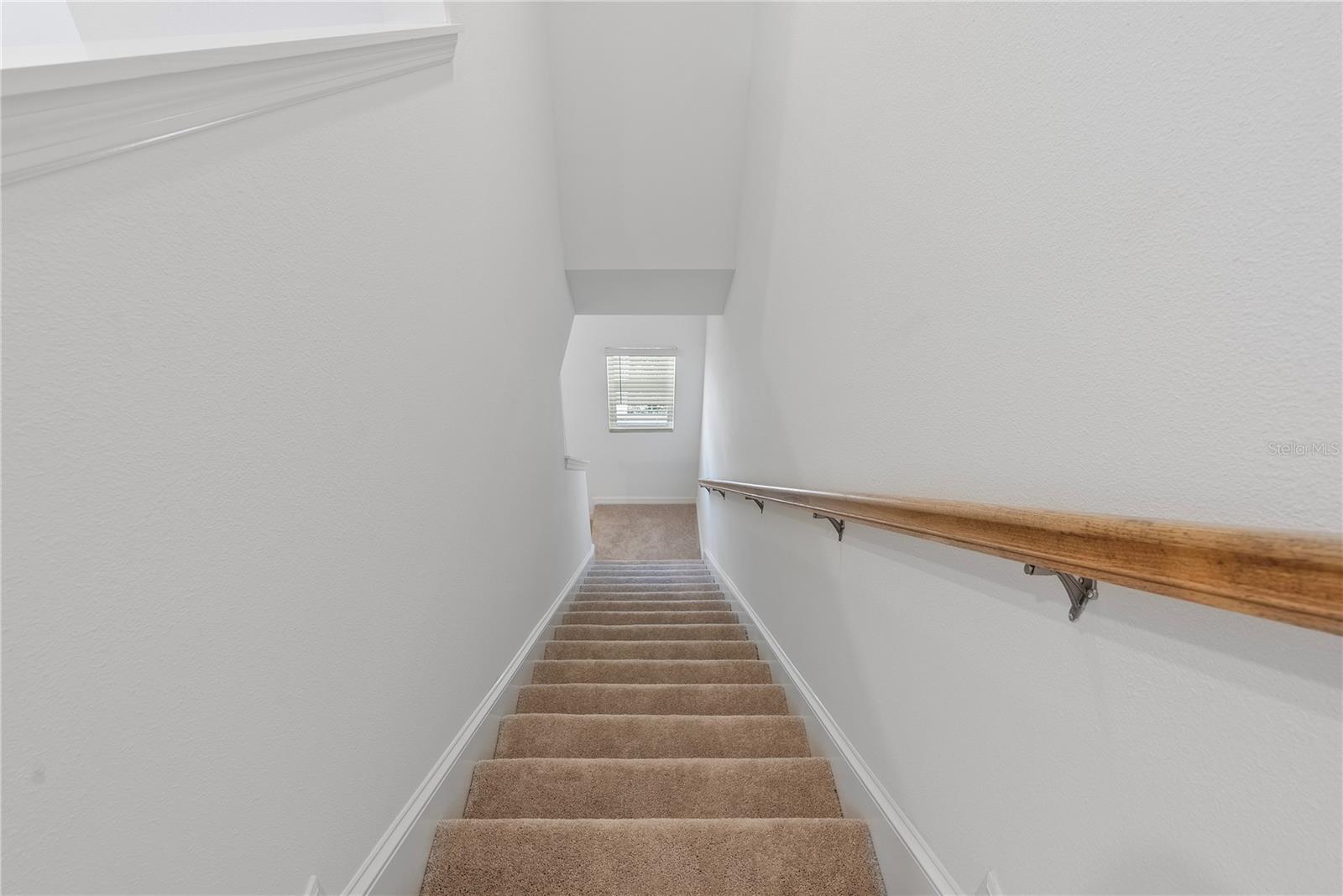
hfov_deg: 90.0
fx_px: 672
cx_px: 672
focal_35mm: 18
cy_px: 448
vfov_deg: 67.4
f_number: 8
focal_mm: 18
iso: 400
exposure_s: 1/5
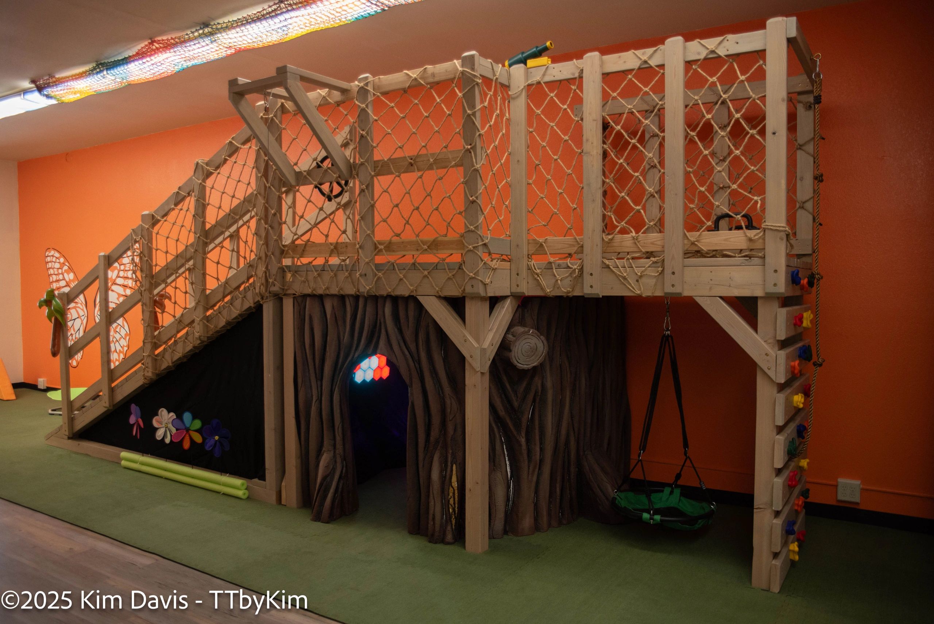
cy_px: 319
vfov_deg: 48.3
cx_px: 473
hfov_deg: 67.8
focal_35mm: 27
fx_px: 695
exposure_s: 1/160
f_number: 2.8
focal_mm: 24
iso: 800
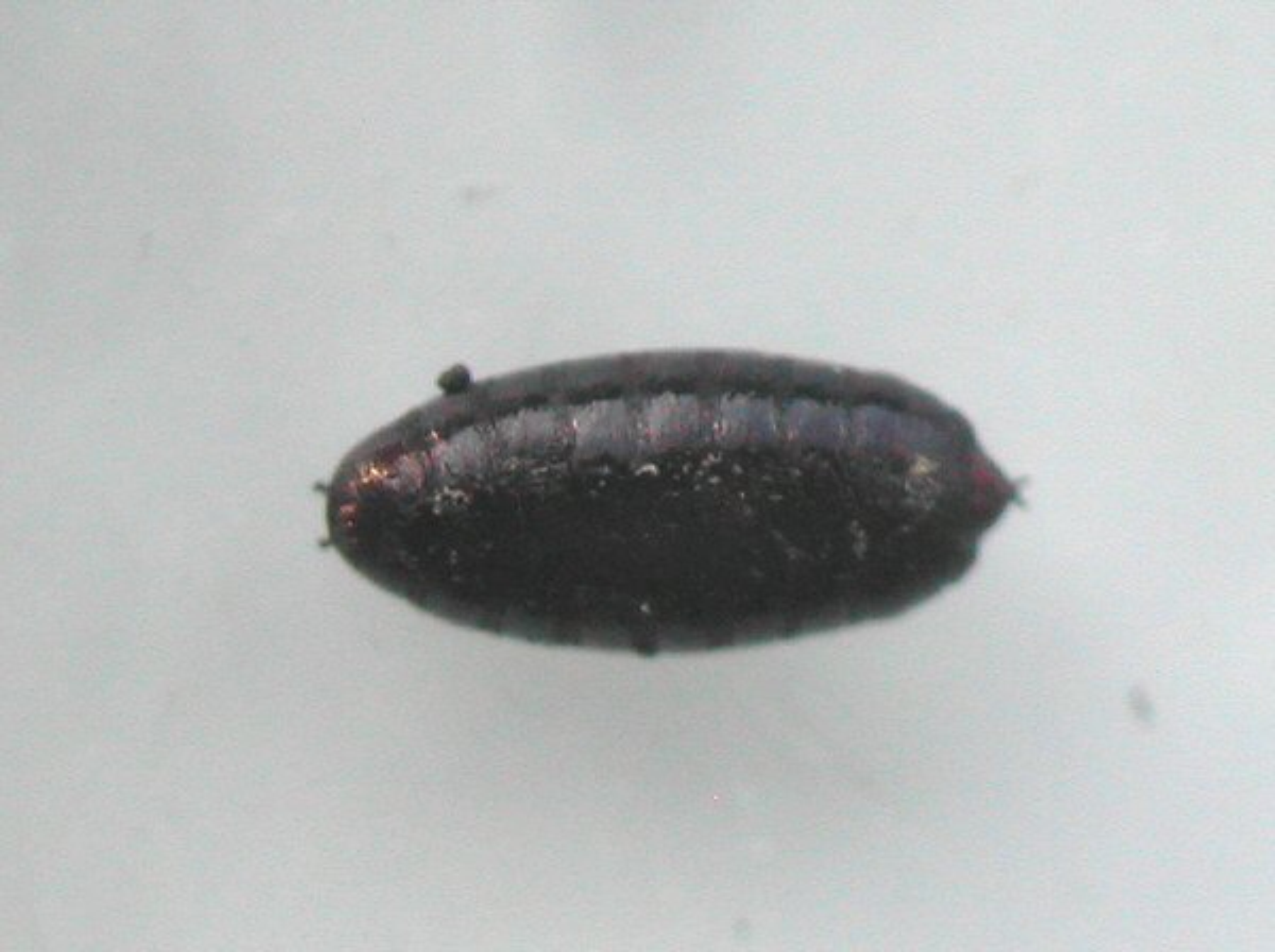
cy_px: 476
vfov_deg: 37.6
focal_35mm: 38
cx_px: 638
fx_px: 1397
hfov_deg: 49.0
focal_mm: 8
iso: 100
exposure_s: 1/16.5
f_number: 2.8
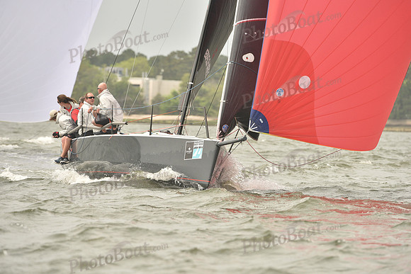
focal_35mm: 300
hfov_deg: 6.9
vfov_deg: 4.6
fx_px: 3426
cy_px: 137
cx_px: 206
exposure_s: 1/800
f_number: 8
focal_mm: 300
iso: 400
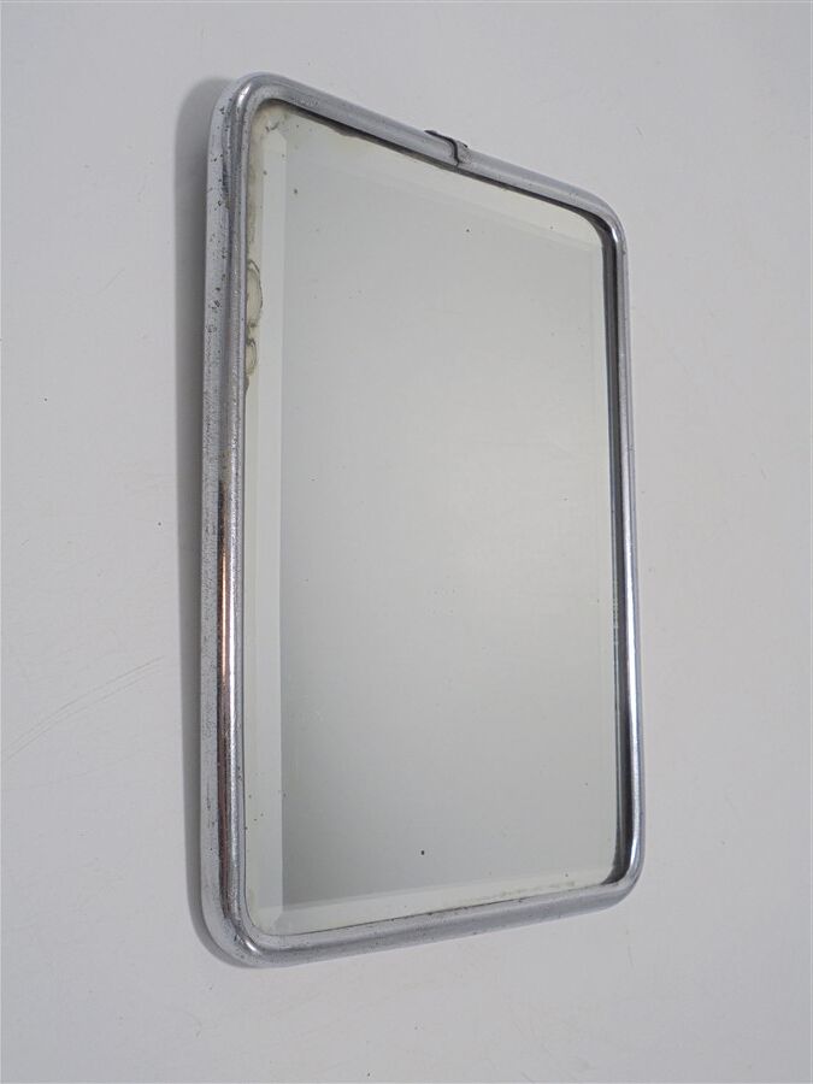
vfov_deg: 43.9
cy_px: 542
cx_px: 406
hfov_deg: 33.6
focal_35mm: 43
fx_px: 1347
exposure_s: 1/40
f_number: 4.5
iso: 100
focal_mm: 7.8
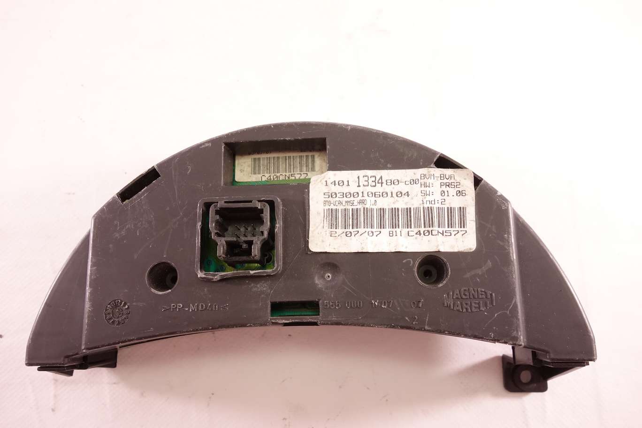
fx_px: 499
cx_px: 321
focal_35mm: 28
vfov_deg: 46.4
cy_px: 214
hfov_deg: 65.5
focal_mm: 10.4
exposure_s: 1/30
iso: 640
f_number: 5
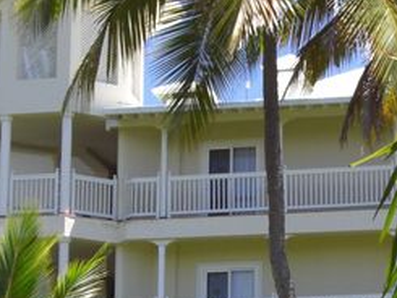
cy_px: 217
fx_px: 1824
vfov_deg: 9.3
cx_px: 272
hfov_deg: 12.4
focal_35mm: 159
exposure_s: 1/640
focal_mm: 6.2
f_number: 2.7
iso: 64
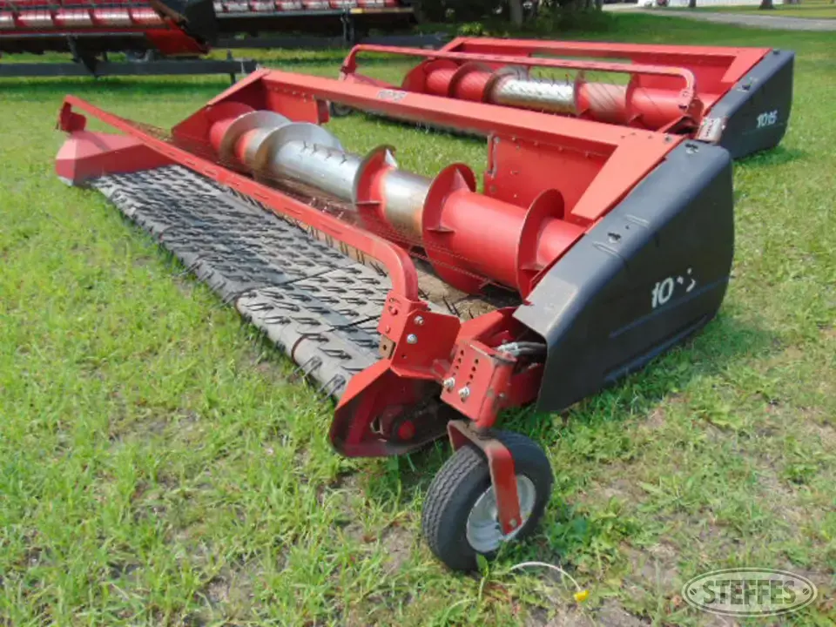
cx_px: 418
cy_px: 314
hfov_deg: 69.4
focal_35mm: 25
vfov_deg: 54.9
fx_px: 604
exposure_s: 1/640
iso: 80
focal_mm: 4.5
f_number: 3
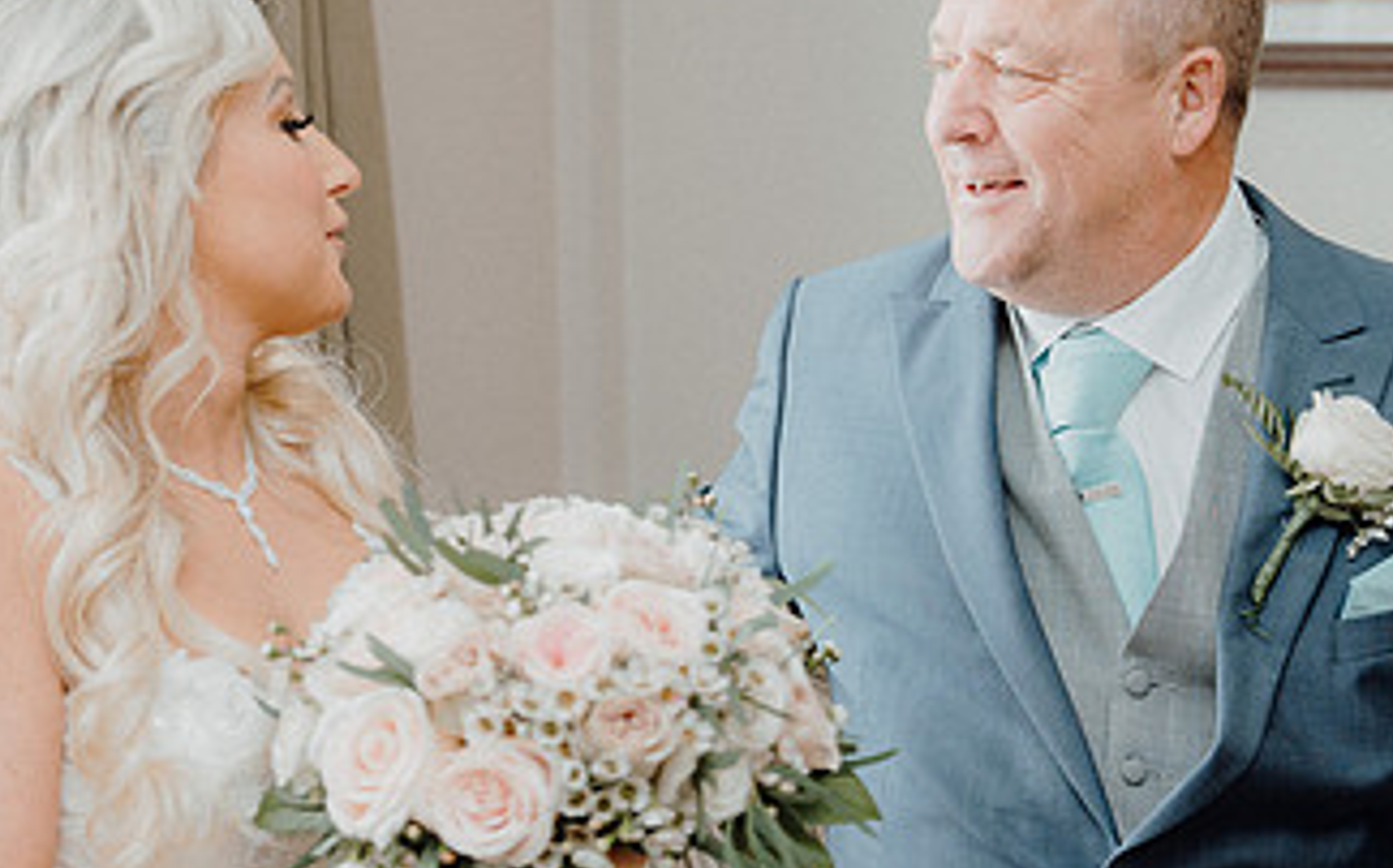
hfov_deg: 28.2
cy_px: 535
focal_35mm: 73
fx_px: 2769
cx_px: 645
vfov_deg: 17.8
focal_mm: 40
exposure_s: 1/160
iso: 500
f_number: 3.5
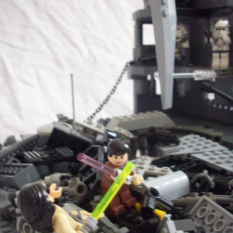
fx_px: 335
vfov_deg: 38.3
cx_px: 116
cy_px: 123
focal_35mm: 44
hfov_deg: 38.3
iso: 160
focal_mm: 6.2
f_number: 2.8
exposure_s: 1/16
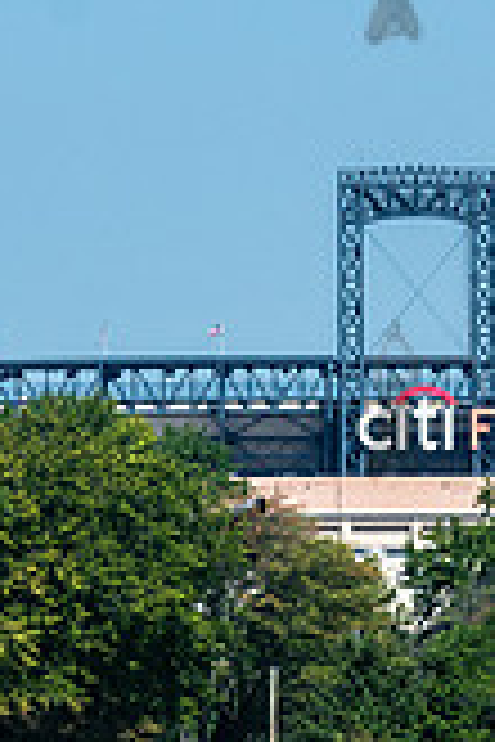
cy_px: 485
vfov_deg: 3.7
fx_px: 11570
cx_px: 431
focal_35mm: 561
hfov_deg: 2.5
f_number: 5
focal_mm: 145
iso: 500
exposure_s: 1/3200
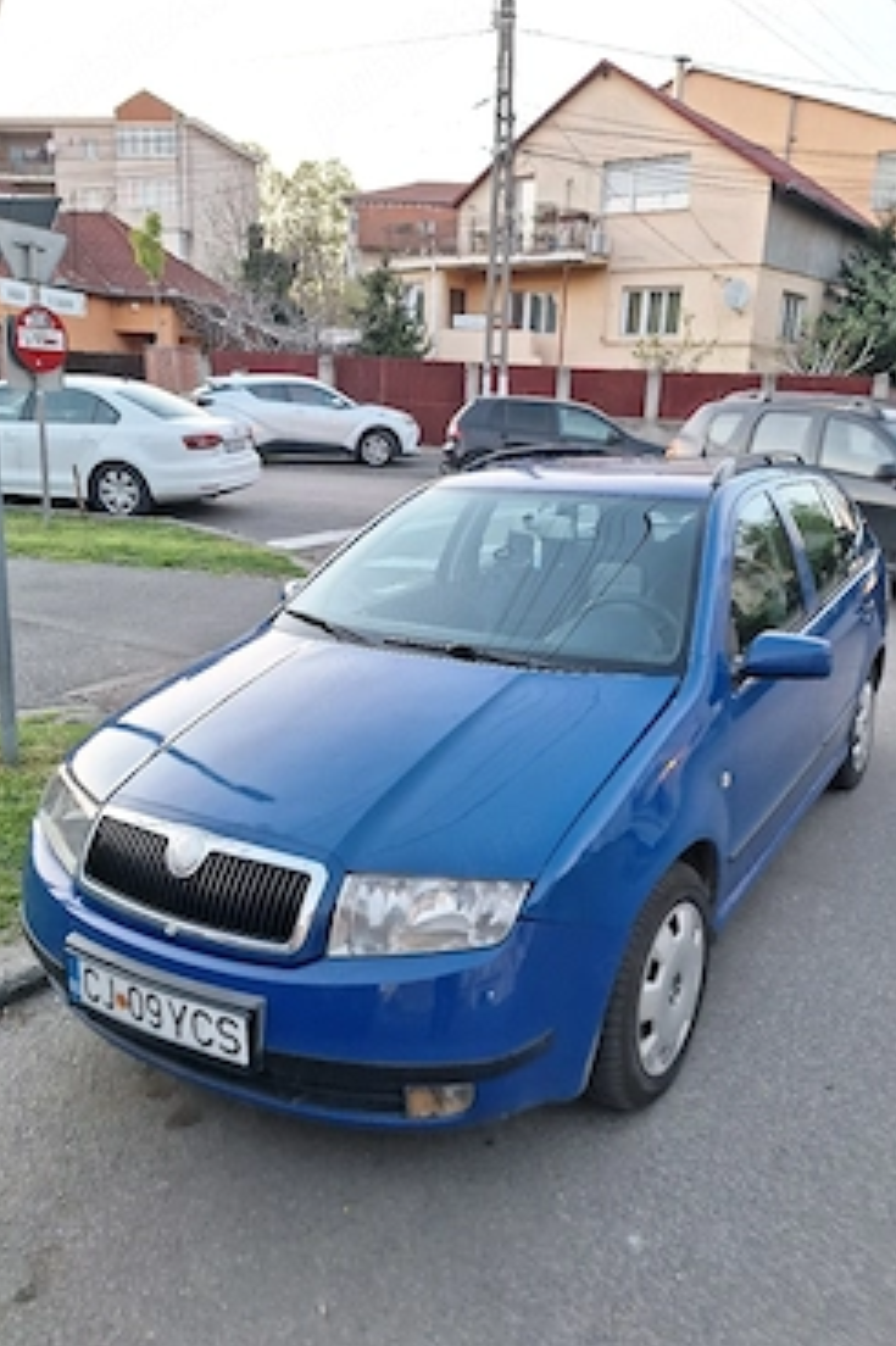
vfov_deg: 69.4
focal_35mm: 26
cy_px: 658
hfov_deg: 49.4
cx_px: 497
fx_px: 972
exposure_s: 1/50
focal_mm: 5.54
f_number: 1.8
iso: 80
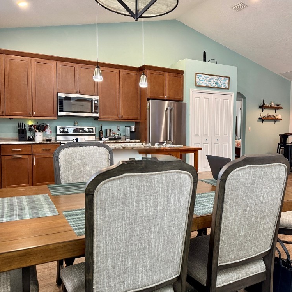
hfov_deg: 55.0
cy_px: 145
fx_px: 277
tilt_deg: -2.9
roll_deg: -0.4
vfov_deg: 55.6
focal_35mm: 29
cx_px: 183
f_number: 1.78
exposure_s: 1/60
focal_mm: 6.76
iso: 320
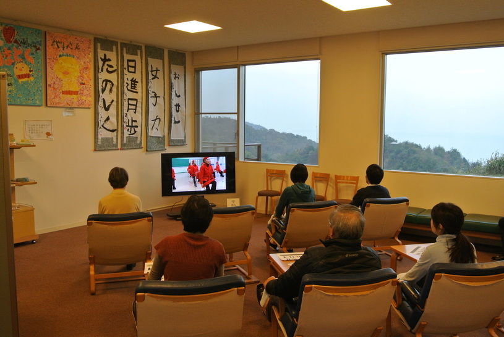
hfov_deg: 60.2
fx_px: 435
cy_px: 168
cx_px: 252
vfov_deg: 42.5
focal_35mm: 31
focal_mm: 11.8
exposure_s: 1/100
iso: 400
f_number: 3.8
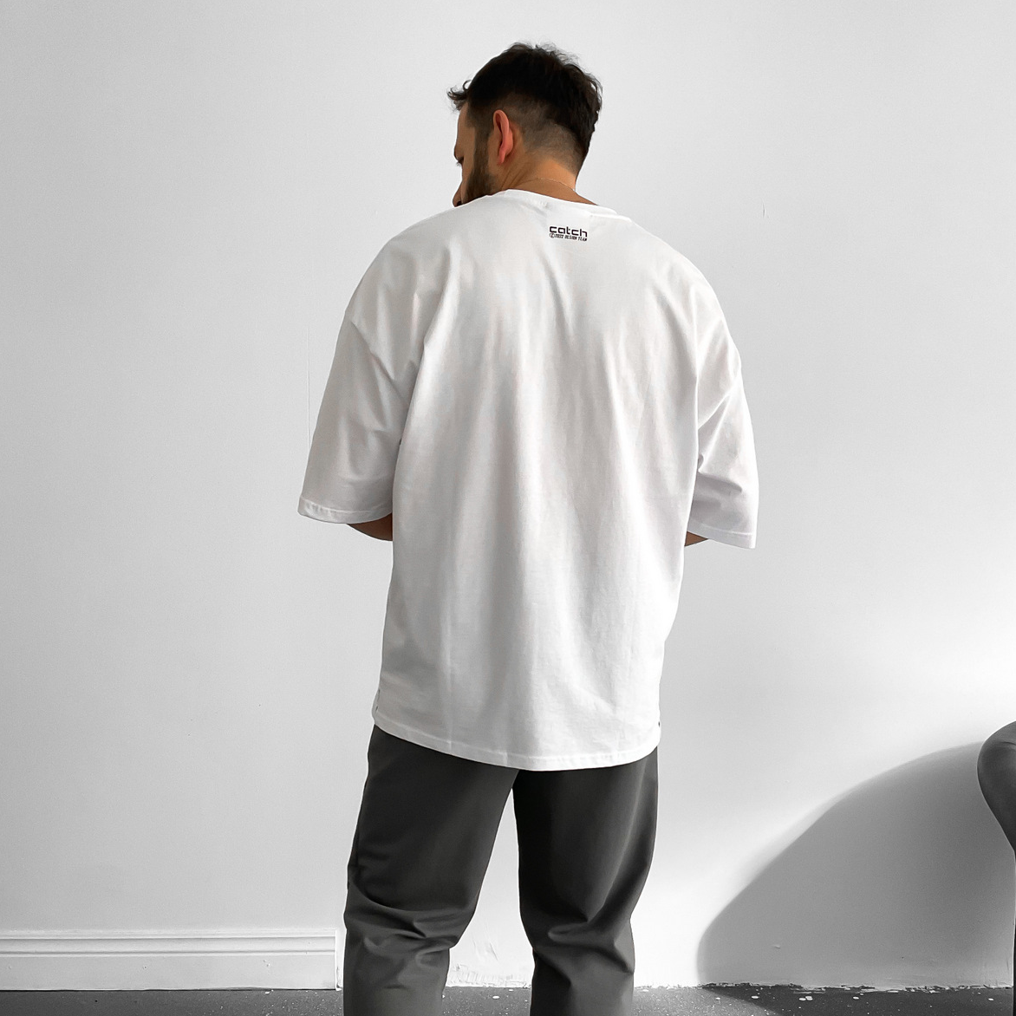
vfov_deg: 46.7
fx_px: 1162
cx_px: 504
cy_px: 648
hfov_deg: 47.2
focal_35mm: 35
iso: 64
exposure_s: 1/80
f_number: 1.8
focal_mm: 3
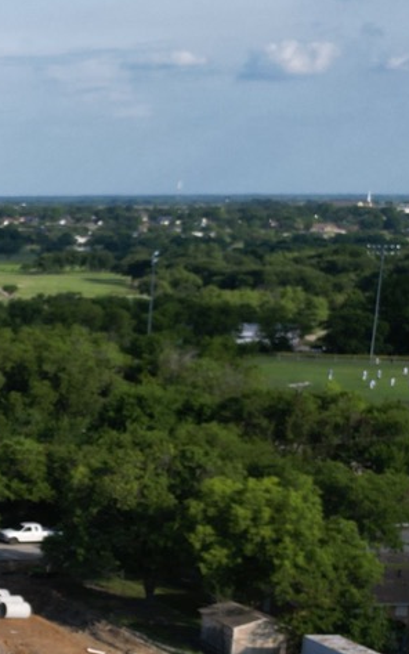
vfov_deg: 23.7
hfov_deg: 11.9
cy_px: 534
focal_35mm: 86
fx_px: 1532
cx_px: -615
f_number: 1.7
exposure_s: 1/2500
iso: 100
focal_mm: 6.72
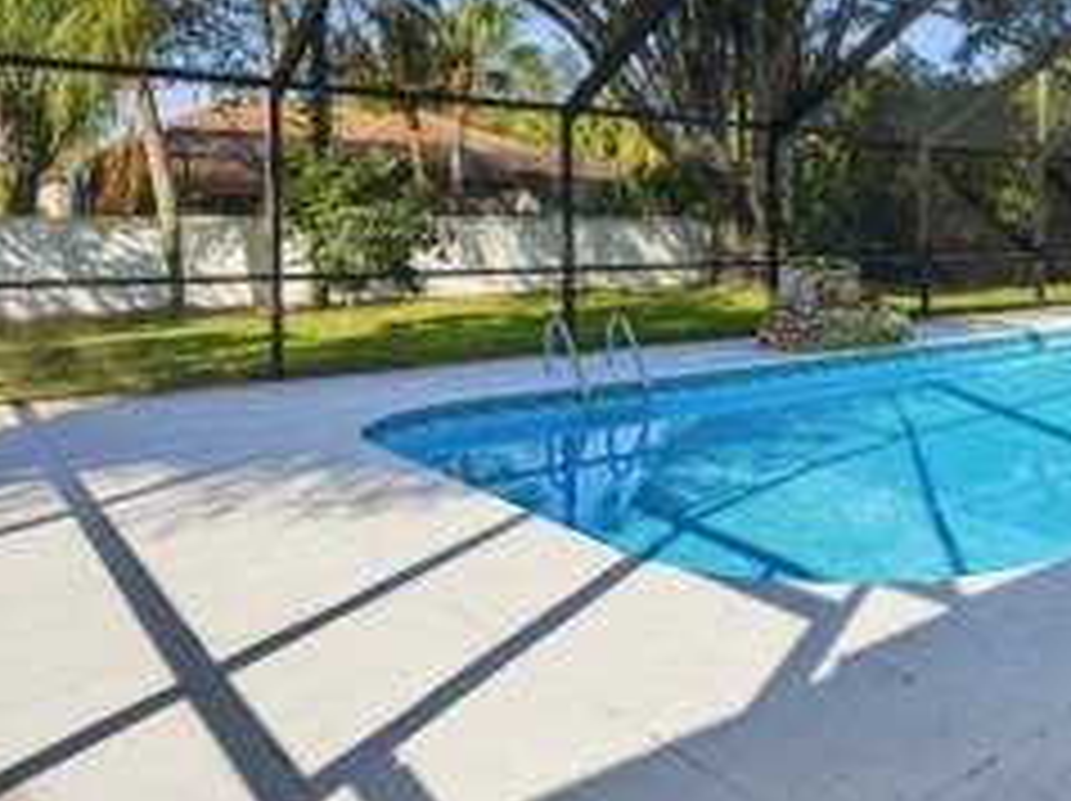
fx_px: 958
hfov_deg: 53.4
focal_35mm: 31
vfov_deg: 44.3
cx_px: 896
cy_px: 232
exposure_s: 1/1250
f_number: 9
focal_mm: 16
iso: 400
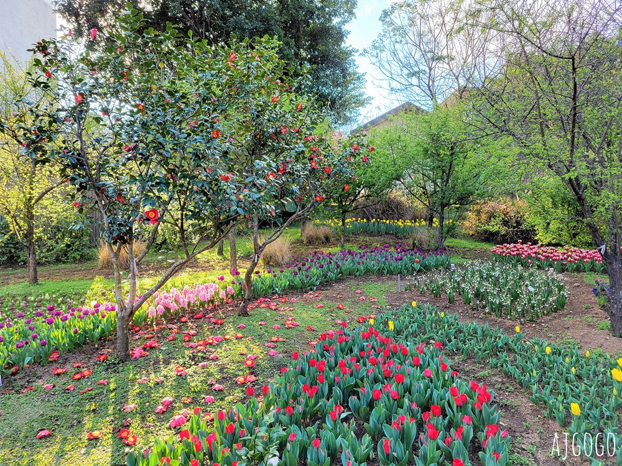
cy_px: 233
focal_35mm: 26
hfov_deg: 67.3
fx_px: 467
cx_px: 311
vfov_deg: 53.1
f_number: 1.8
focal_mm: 5.4
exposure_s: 1/177
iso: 40
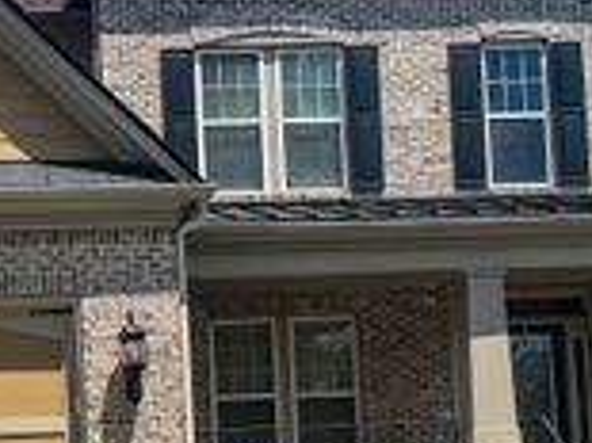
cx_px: 149
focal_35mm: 84
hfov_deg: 23.1
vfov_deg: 17.3
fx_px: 1435
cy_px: 391
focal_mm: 5.7
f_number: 1.5
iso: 50
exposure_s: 1/4274
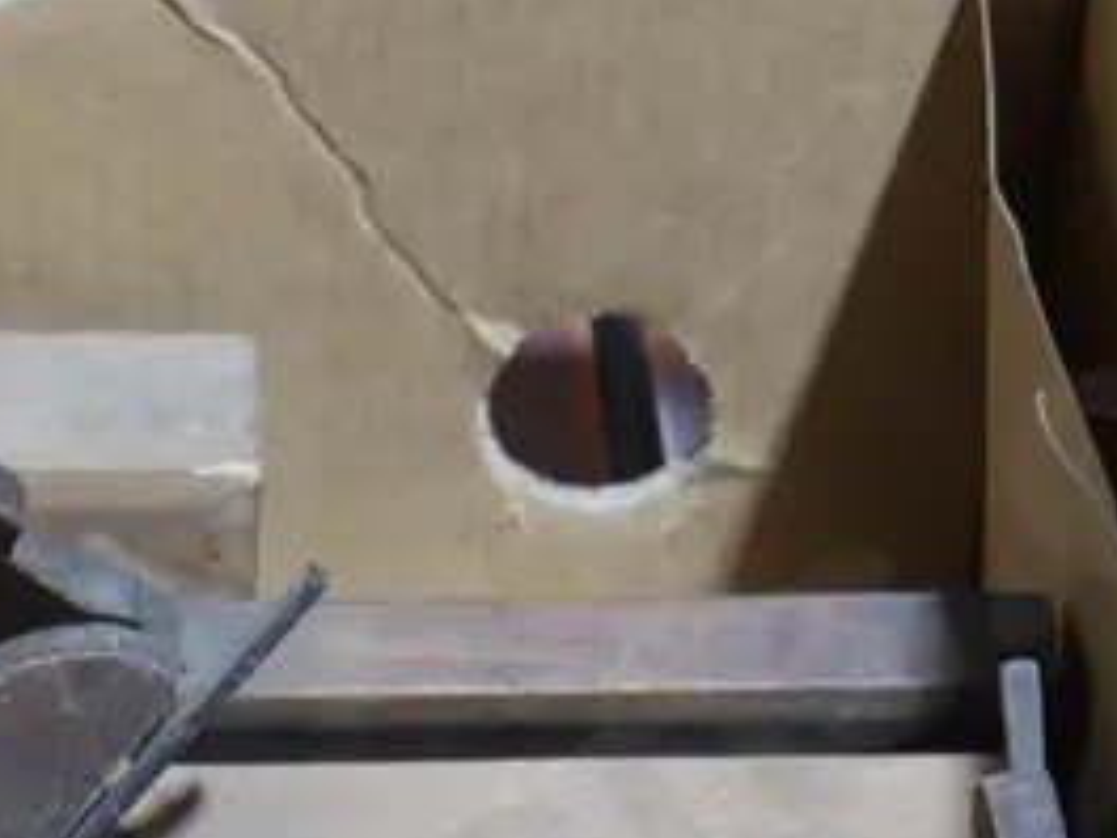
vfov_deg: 9.3
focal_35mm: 155
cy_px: 1280
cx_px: 17
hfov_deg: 12.6
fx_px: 5002
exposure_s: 1/60
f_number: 4.4
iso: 800
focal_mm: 20
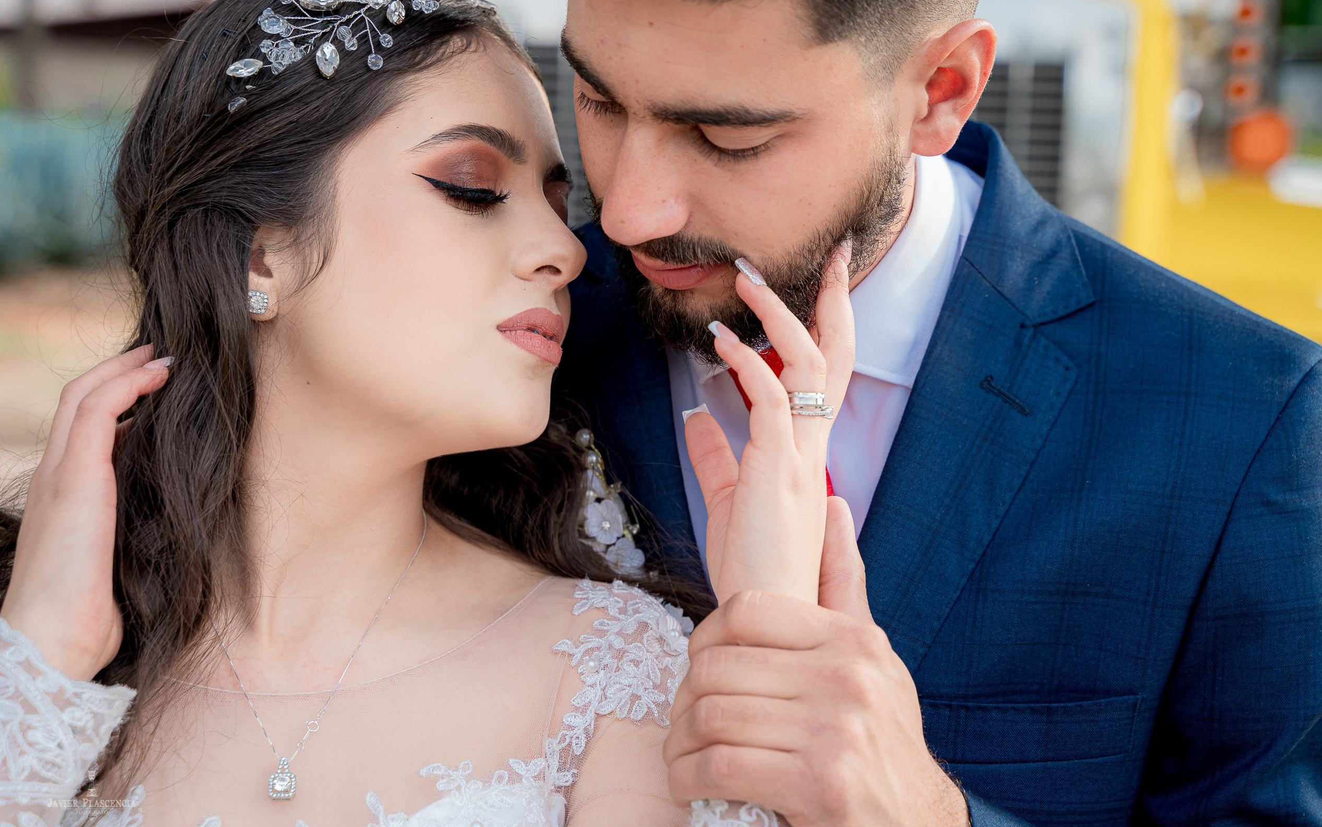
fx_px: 2450
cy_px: 409
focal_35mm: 68
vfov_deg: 19.1
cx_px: 664
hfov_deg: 30.2
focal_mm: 66
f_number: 5
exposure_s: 1/320
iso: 500
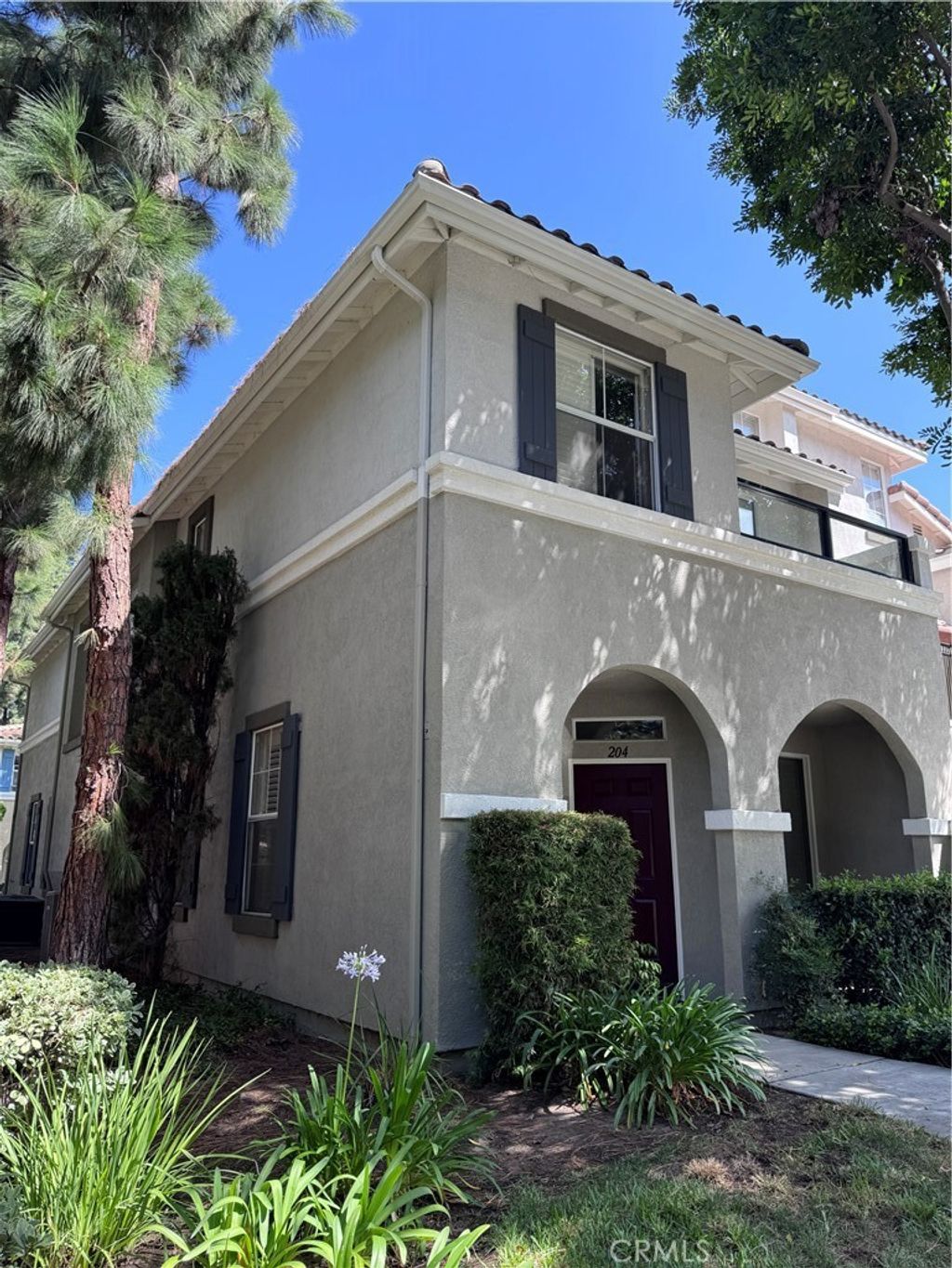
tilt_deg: +13.7
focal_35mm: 24
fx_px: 880
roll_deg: +0.7
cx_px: 476
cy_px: 634
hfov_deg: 56.8
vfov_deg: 71.6
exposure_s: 1/853
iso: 80
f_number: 1.78
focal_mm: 6.76
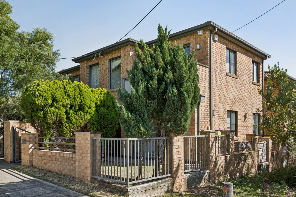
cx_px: 148
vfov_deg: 43.6
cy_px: 98
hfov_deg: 61.9
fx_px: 247
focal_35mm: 30
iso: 400
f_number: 11
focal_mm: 30
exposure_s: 1/500
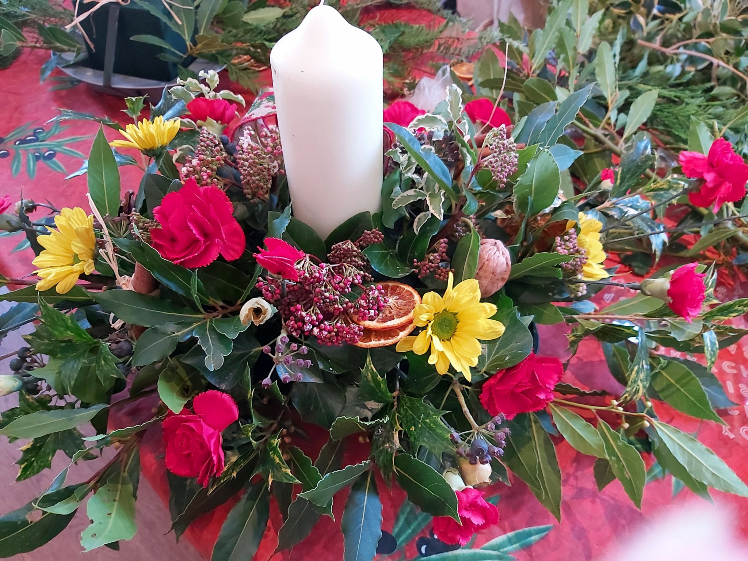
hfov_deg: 67.3
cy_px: 280
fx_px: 562
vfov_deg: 53.1
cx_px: 374
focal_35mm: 26
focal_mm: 3.92
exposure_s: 1/25
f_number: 1.7
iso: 320
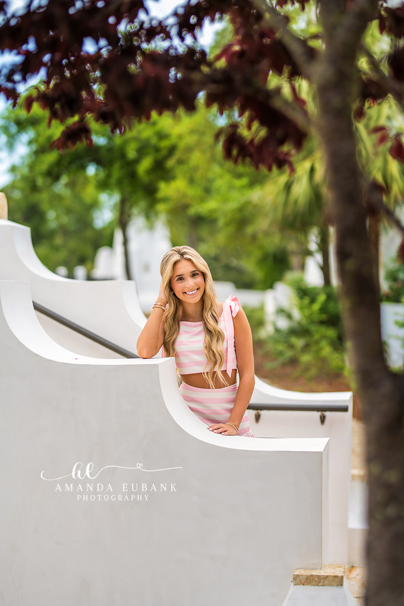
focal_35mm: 85
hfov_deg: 16.1
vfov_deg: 23.9
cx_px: 202
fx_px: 1431
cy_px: 303
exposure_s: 1/2000
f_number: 2
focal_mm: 85
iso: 320
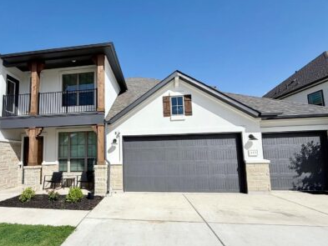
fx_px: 180
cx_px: 124
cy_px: 138
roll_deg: +0.7
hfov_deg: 83.1
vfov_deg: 68.5
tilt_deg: +6.2
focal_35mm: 19
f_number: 2.2
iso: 50
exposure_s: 1/4149
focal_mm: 2.22
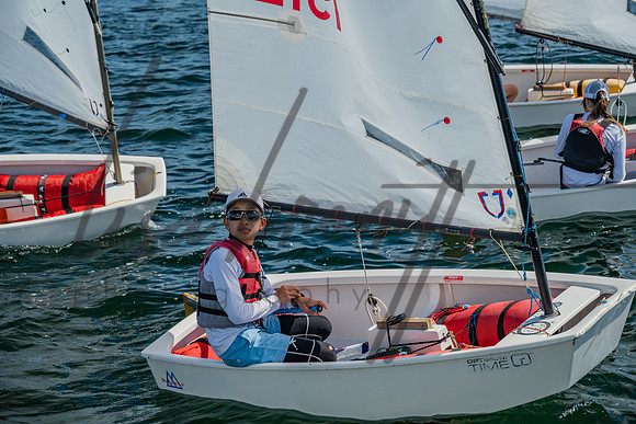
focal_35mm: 99
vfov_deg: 13.8
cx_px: 318
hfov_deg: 20.6
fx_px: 1749
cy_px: 212
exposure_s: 1/250
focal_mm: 99
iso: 100
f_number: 8
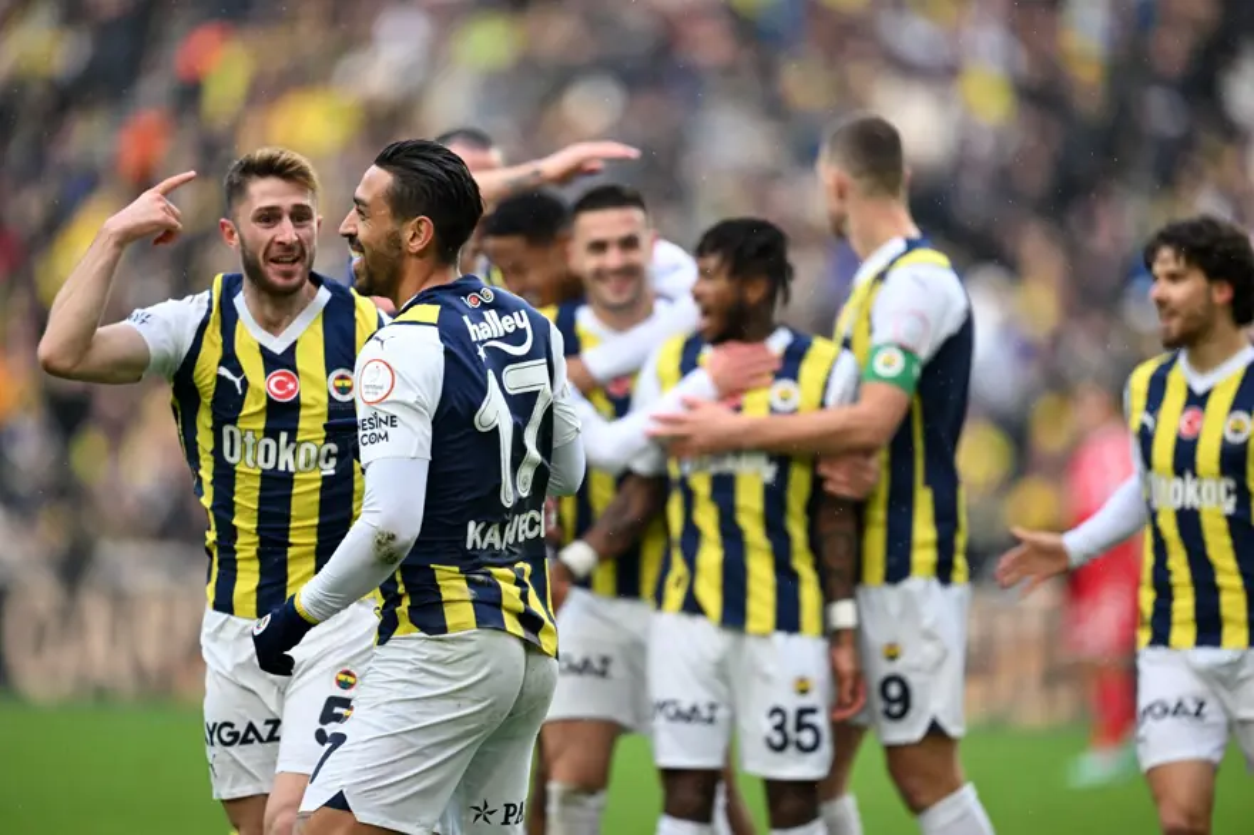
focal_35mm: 400
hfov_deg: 5.2
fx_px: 13927
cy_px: 418
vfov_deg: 3.4
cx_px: 627
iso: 800
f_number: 2.8
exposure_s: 1/1250
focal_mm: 400
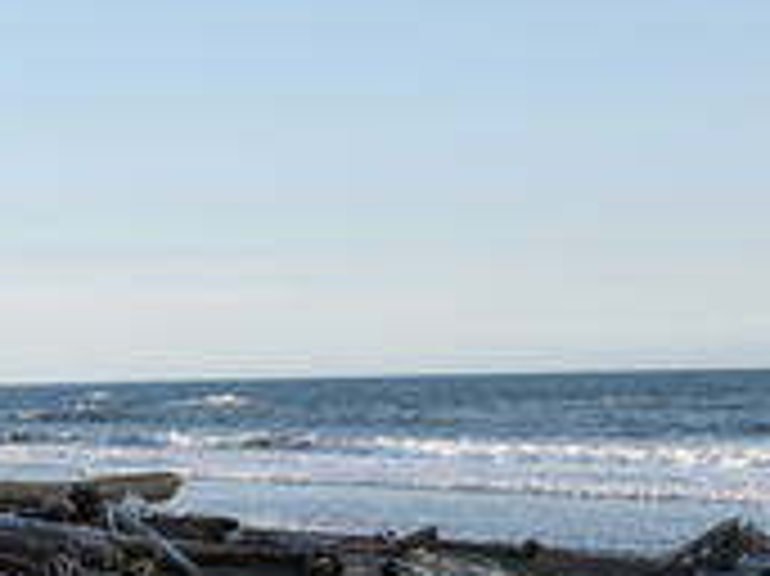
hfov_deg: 21.0
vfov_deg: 17.2
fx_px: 1889
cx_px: -230
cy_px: 466
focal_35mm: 85
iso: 200
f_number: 7.1
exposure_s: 1/250
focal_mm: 18
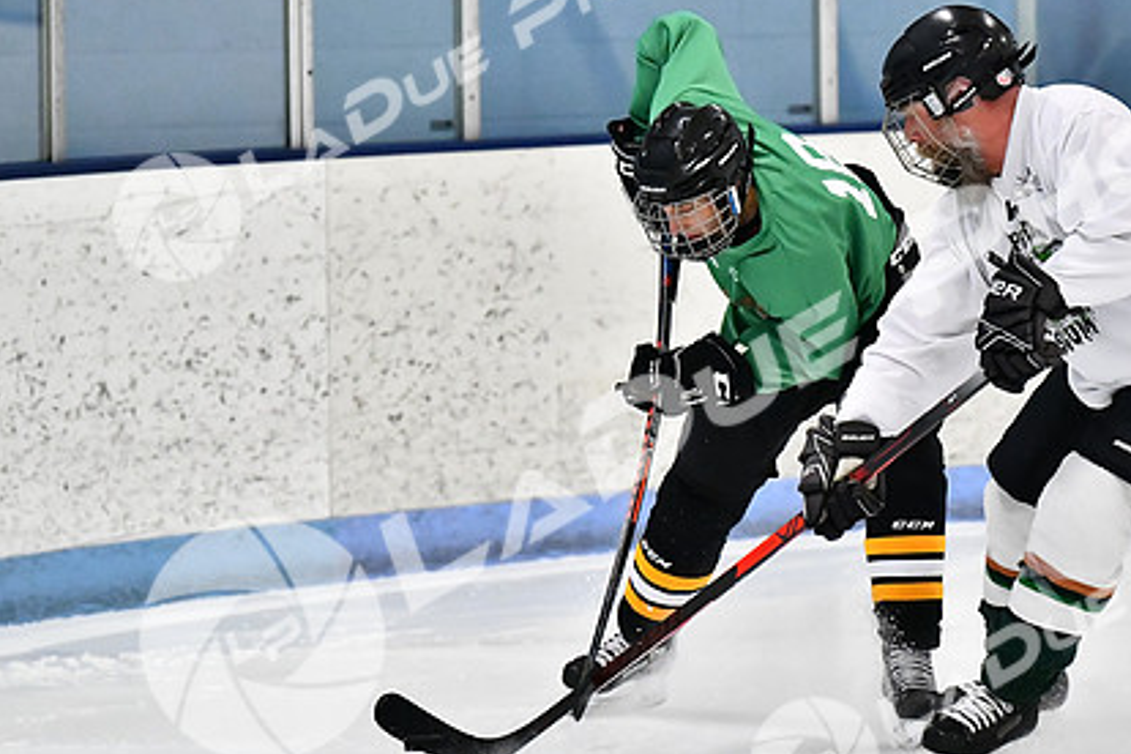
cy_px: 359
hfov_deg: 6.5
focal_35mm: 315
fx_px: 9895
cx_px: 746
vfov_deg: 4.4
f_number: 2.8
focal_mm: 150
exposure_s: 1/1600
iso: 6400
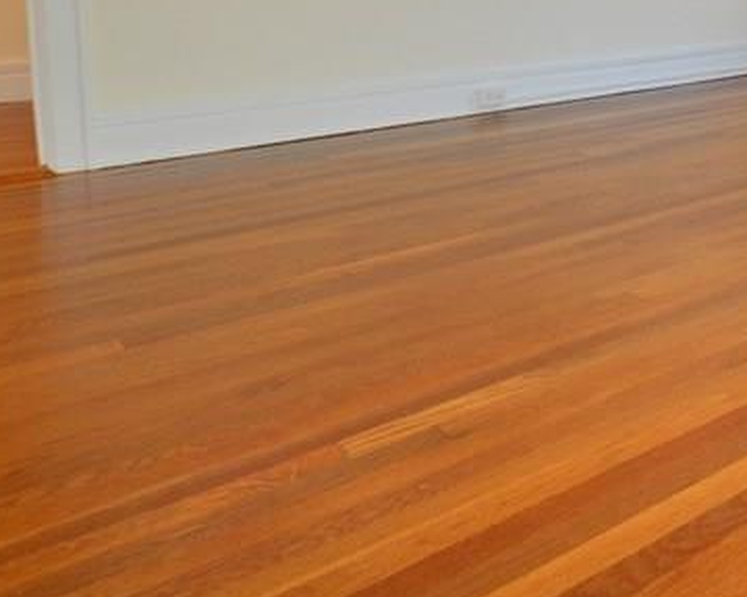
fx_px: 884
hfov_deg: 38.6
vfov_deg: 33.7
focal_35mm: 40
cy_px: -15
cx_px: 805
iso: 400
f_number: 4
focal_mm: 10
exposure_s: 1/60
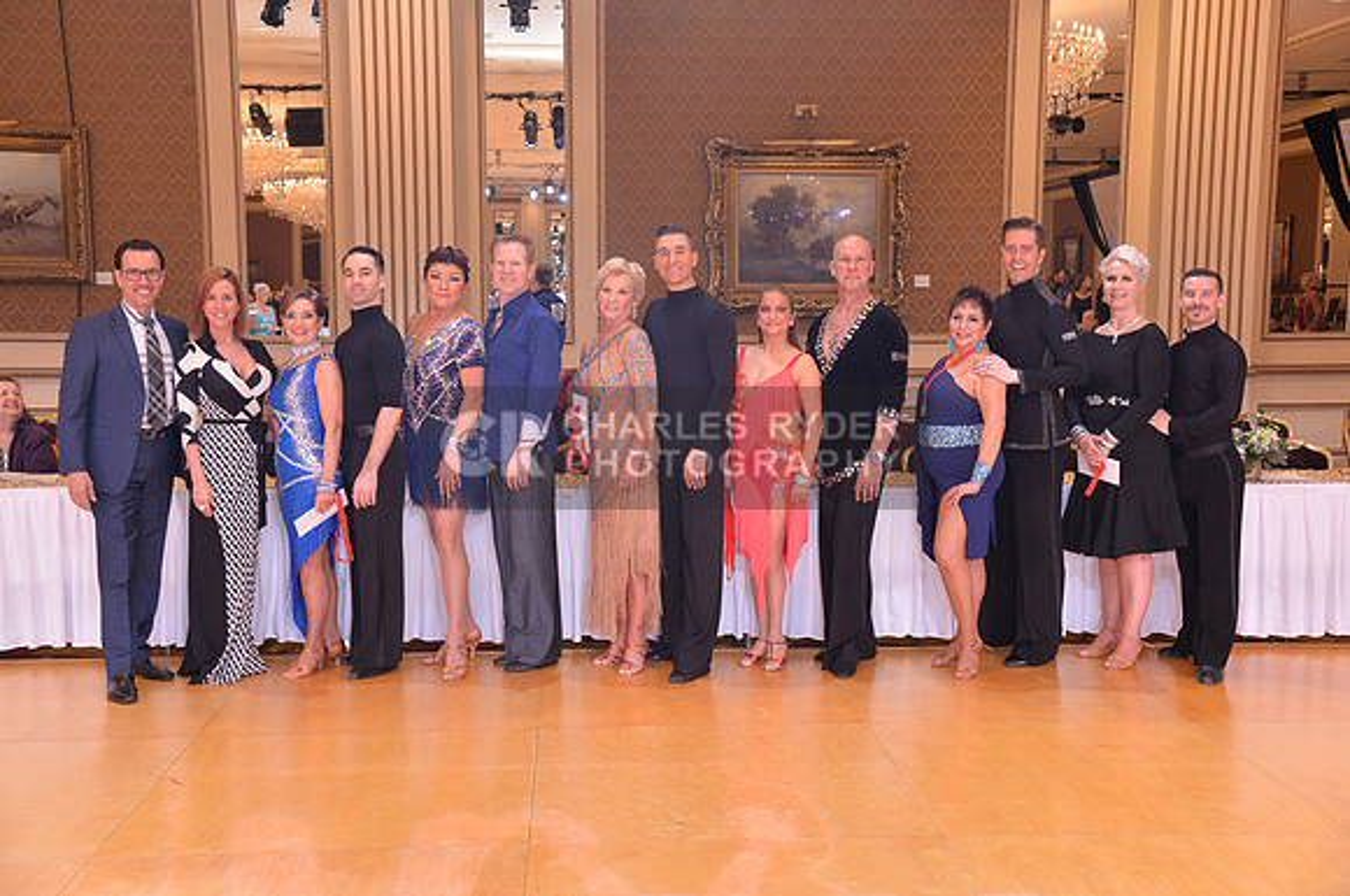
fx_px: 1648
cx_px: 675
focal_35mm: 44
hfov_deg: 44.6
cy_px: 448
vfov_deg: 30.4
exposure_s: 1/250
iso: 2500
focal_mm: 44
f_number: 5
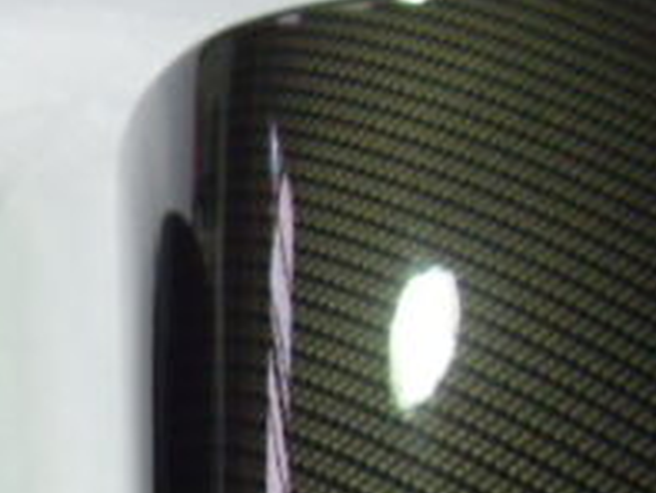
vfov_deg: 10.2
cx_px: 150
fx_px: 2693
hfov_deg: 13.8
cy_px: 693
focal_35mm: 142
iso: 200
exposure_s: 1/30
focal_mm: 6.3
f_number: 2.8
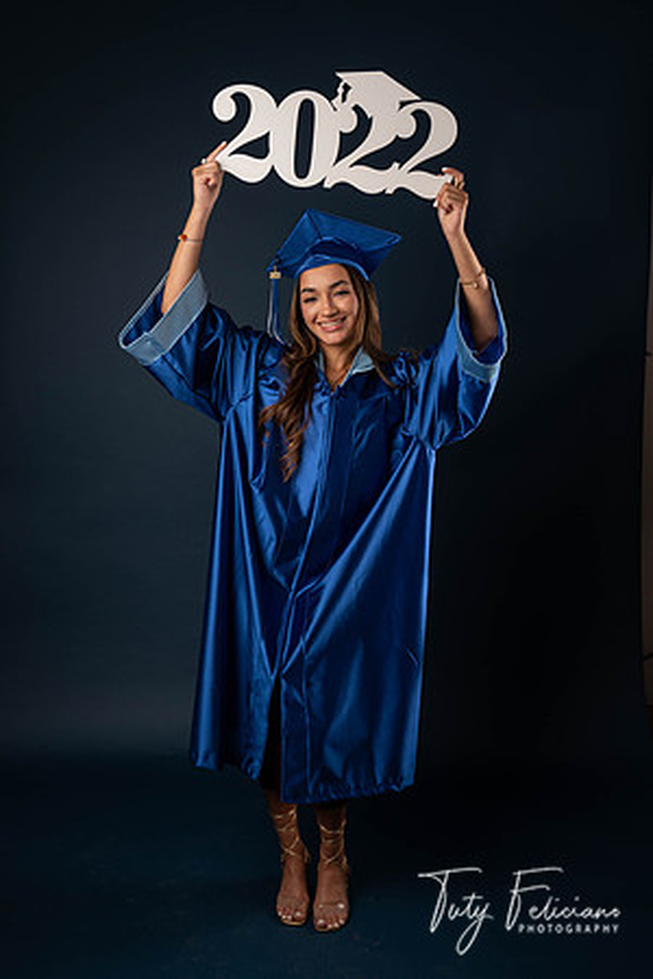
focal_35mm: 40
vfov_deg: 48.5
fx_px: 1088
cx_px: 326
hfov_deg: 33.4
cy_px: 490
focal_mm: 40
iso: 200
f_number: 5.6
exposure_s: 1/100
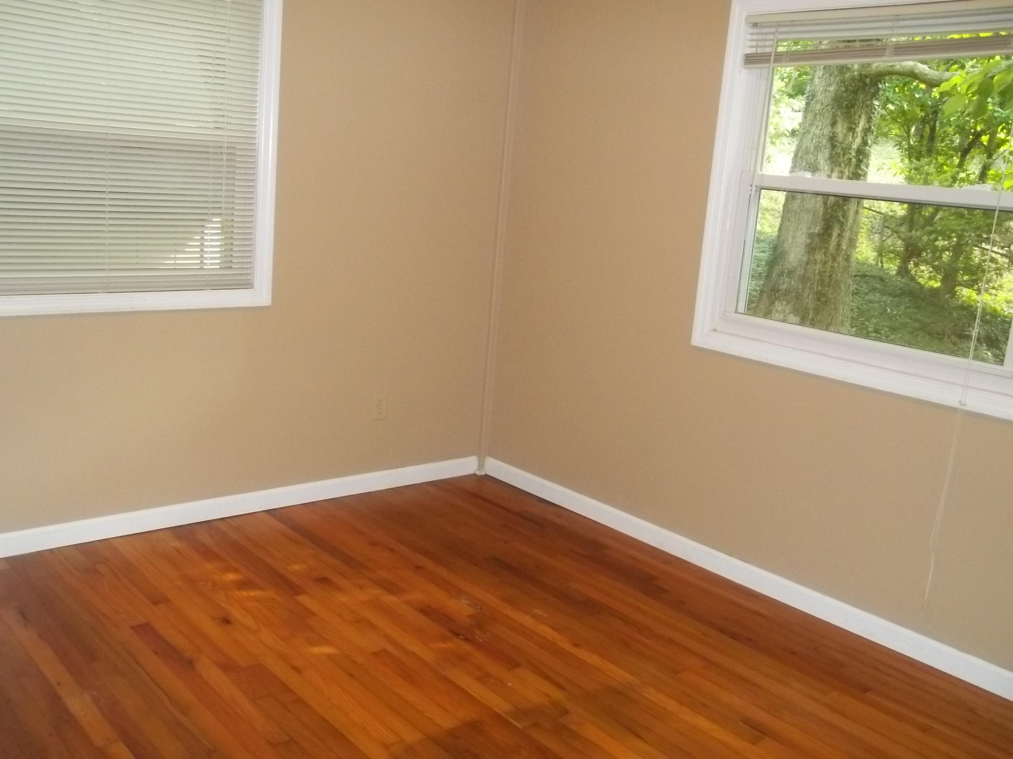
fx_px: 966
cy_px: 380
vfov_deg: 42.9
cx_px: 506
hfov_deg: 55.4
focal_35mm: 33
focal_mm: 5.9
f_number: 3.3
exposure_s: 1/30
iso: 320
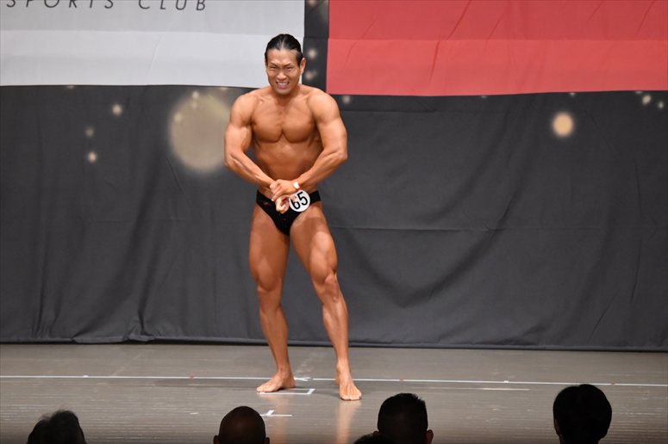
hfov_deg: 10.2
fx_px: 3746
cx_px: 334
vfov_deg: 6.8
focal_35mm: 202
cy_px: 222
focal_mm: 135
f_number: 5.6
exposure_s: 1/400
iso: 6400
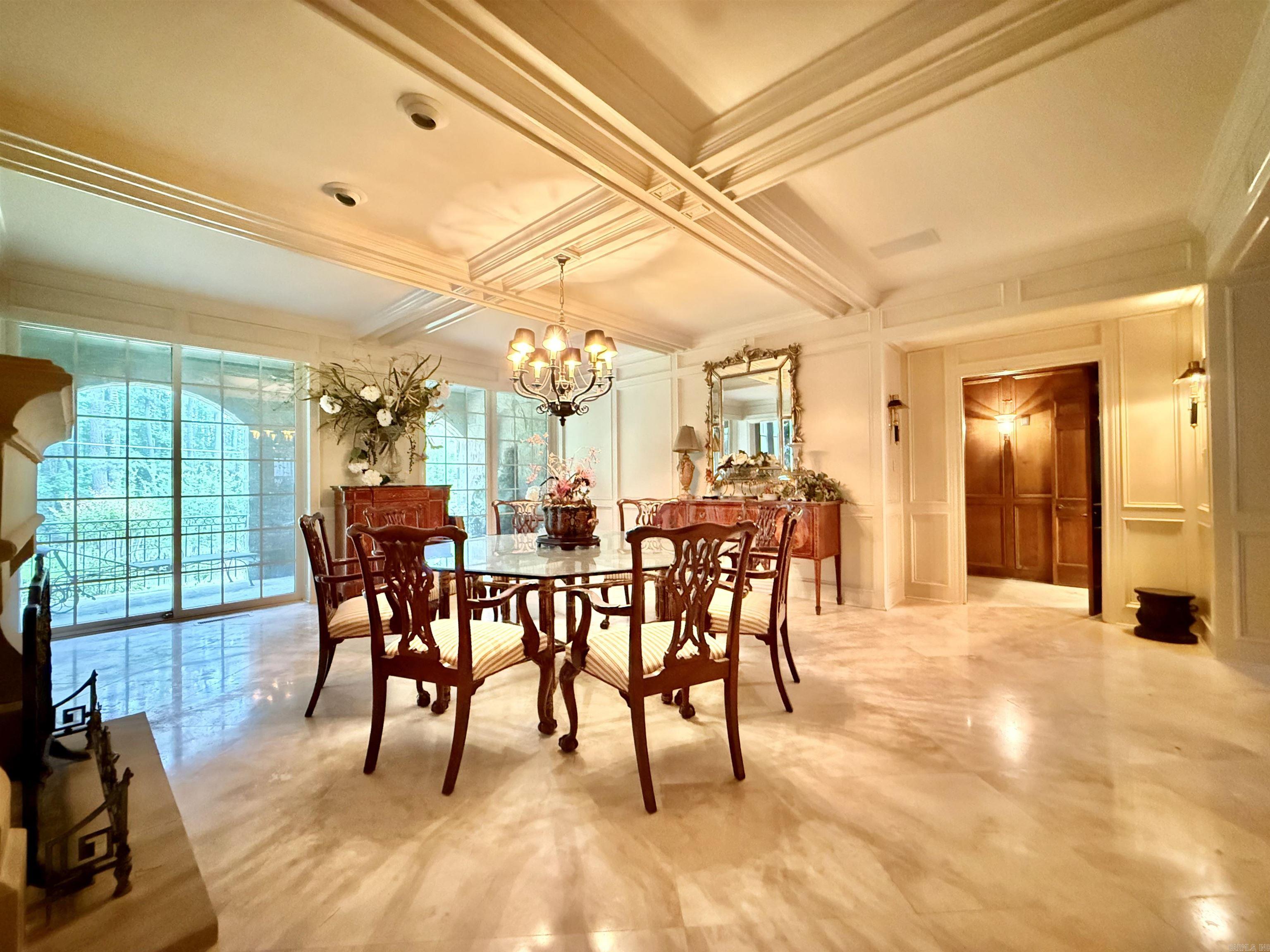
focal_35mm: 14
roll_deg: +1.1
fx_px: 514
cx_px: 635
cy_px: 476
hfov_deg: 102.1
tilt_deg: +1.1
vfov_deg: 85.7
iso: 2500
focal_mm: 2.22
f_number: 2.2
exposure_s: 1/30
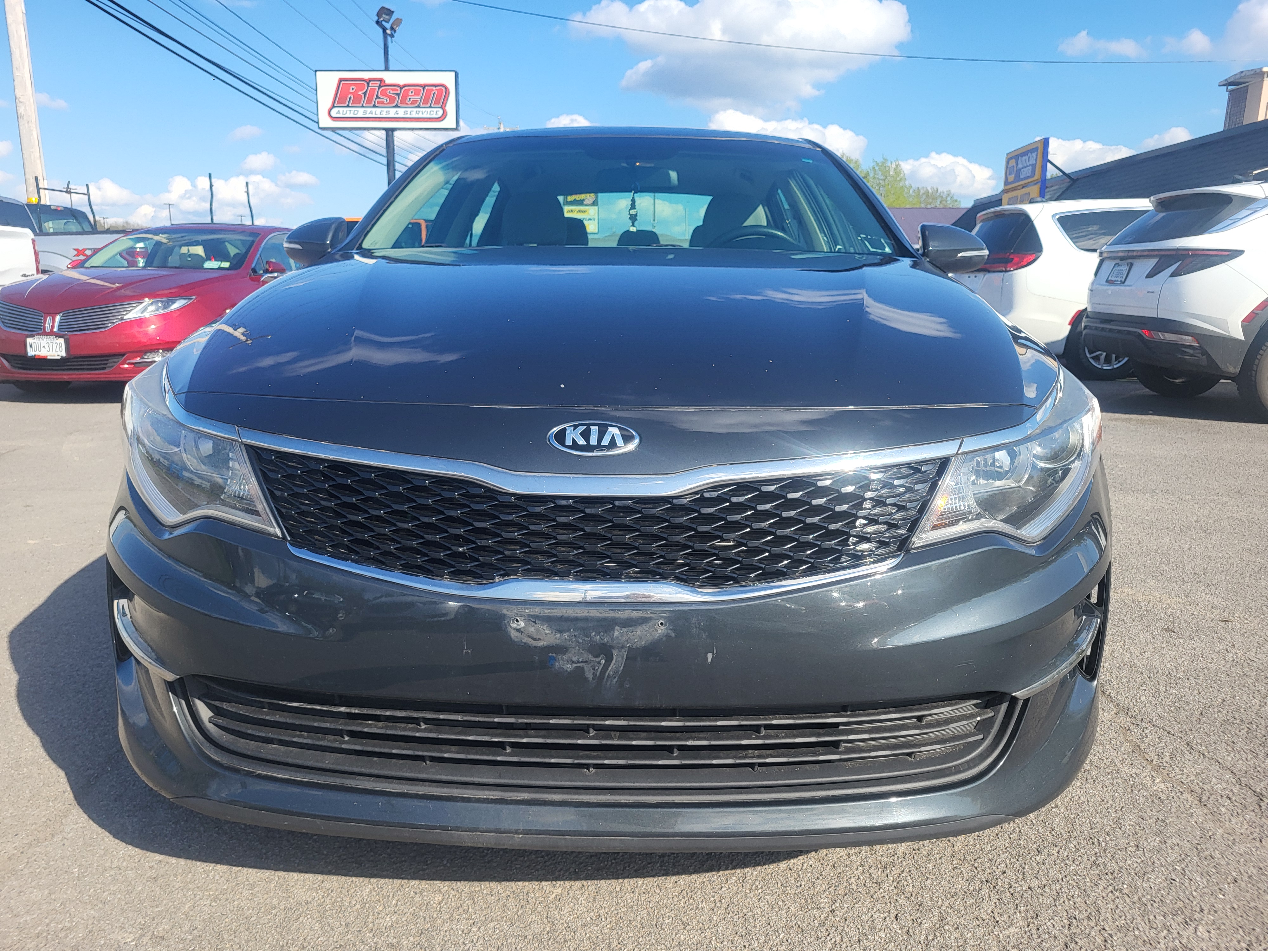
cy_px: 476
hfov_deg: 67.3
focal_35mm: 26
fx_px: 952
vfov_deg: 53.1
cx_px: 634
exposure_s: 1/1480
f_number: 1.8
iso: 40
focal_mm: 5.4
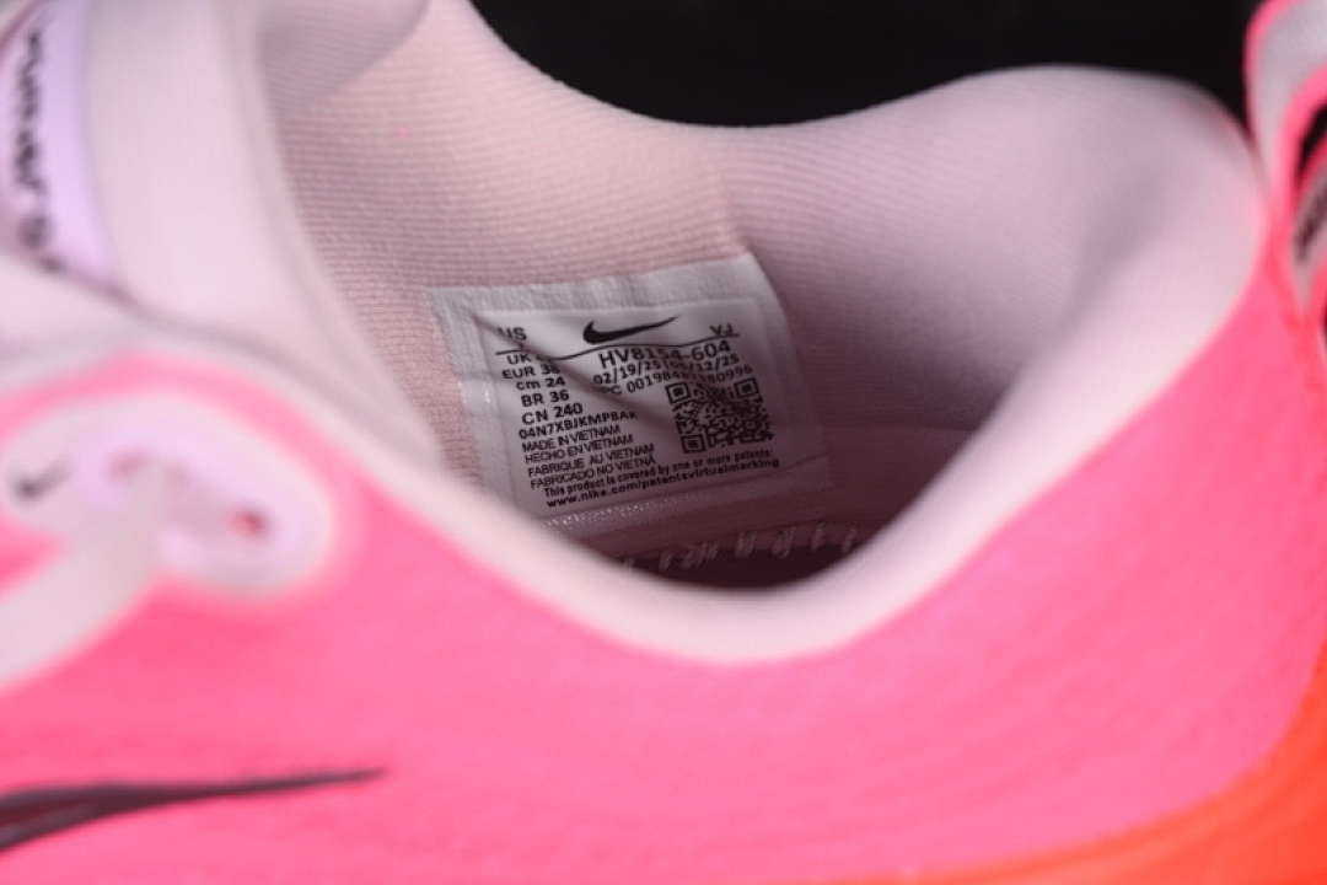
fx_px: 2764
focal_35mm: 75
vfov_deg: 18.2
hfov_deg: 27.0
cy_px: 442
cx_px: 664
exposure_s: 1/80
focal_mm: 50
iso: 160
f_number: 7.1
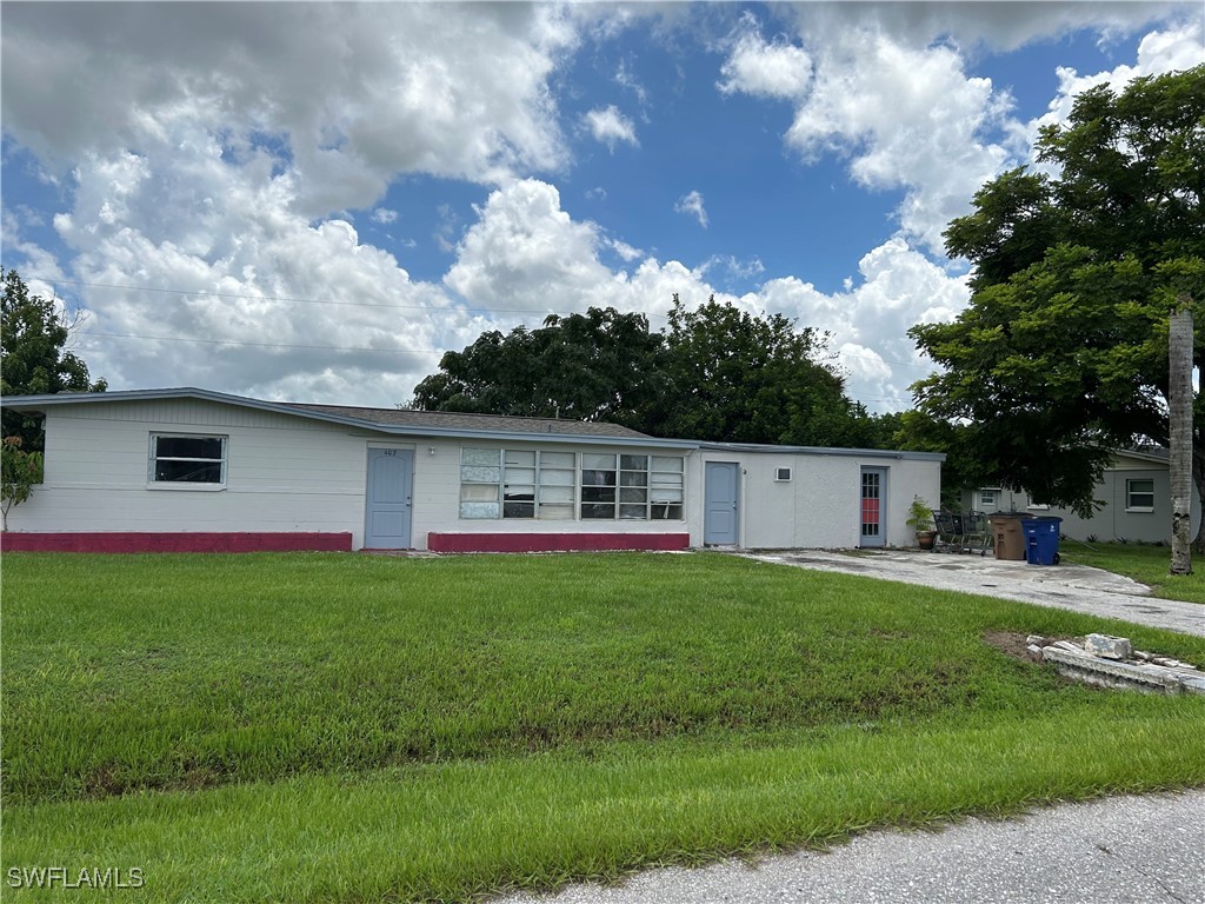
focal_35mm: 26
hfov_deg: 67.3
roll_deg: -1.3
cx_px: 602
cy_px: 452
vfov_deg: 53.1
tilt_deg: +2.0
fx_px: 905
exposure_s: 1/6579
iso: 50
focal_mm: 5.7
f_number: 1.5
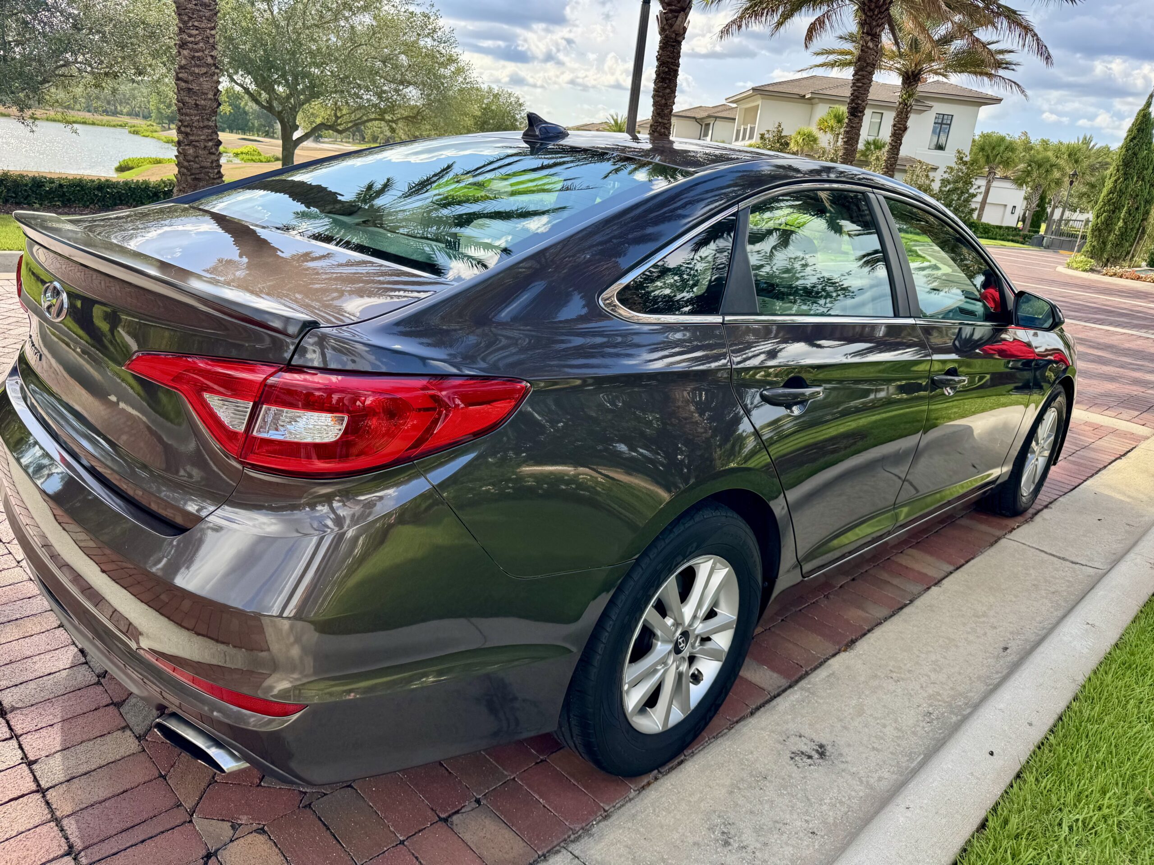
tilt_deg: -20.2
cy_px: 432
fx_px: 800
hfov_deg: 71.6
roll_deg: -0.3
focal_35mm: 24
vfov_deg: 56.8
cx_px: 577
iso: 80
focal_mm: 6.76
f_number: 1.78
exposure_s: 1/756
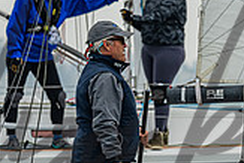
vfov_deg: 1.4
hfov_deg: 2.0
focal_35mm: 1018
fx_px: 6906
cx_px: 277
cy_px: 139
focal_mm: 260
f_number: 6.3
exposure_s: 1/2000
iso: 400
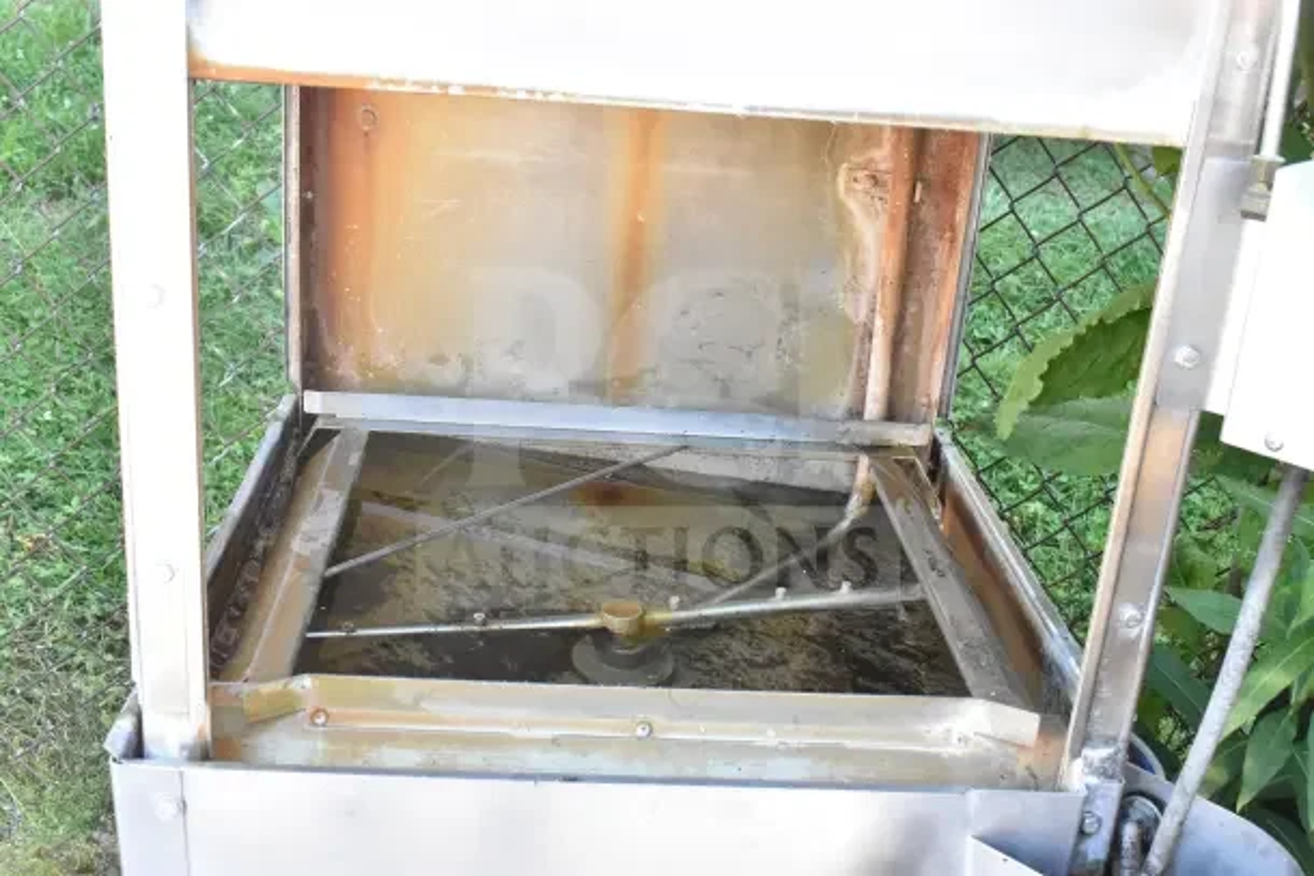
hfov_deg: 47.9
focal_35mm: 40
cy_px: 438
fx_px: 1479
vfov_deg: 33.0
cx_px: 657
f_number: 10
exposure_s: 1/400
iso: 6400
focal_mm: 27
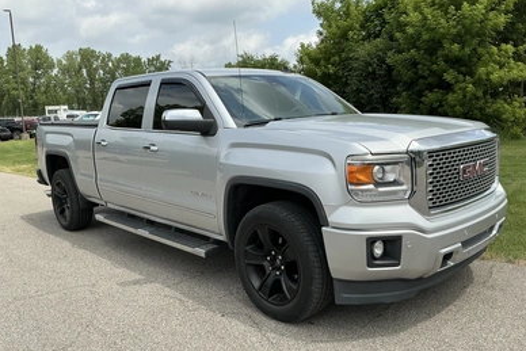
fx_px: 438
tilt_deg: -4.2
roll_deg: +2.9
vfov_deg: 43.6
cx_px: 268
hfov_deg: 61.9
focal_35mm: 30
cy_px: 178
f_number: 1.8
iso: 25
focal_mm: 3
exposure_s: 1/2058
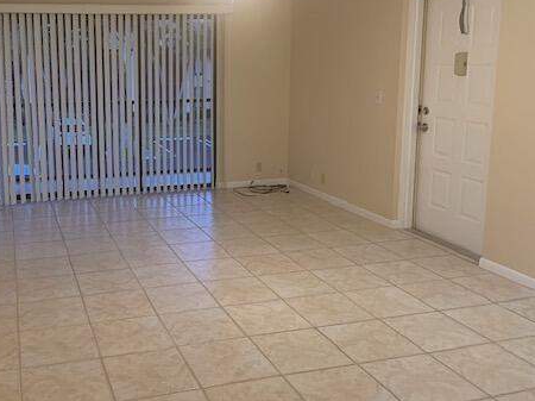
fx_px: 572
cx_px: 157
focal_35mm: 37
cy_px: 155
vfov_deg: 38.4
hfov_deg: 48.8
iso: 125
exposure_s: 1/60
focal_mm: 4.25
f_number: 1.8
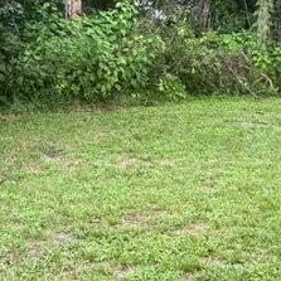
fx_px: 606
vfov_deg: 26.0
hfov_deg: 26.1
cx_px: 134
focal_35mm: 66
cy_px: 107
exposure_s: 1/552
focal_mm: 5.96
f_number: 1.6
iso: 50
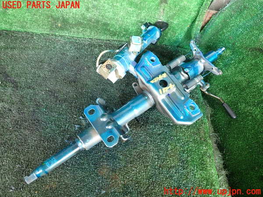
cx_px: 132
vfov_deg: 46.8
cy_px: 98
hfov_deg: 60.0
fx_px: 228
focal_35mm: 30
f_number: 2.3
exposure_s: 1/40
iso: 200
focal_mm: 5.4
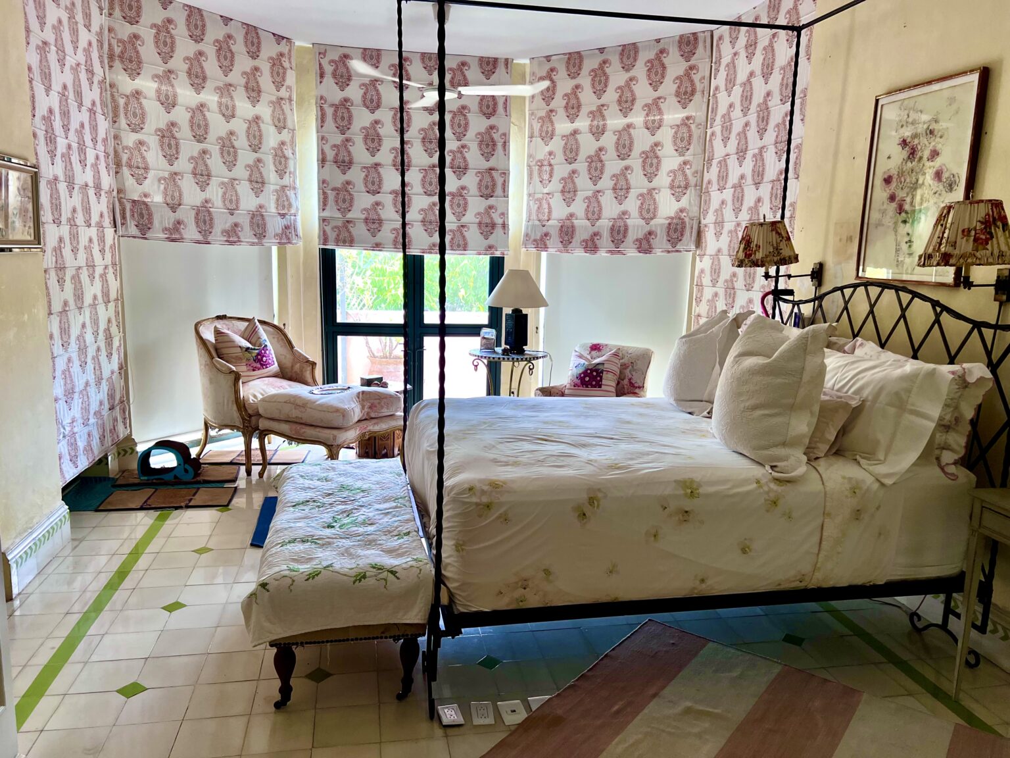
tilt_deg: -10.8
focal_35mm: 26
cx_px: 505
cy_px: 379
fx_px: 759
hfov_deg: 67.3
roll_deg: -1.5
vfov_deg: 53.1
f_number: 1.5
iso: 125
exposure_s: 1/106
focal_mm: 5.7
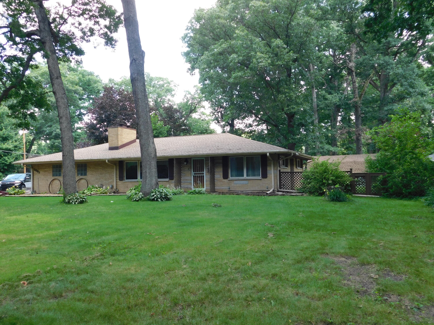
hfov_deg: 60.0
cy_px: 162
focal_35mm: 30
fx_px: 376
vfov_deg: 46.8
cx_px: 217
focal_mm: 5.3
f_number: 3.2
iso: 125
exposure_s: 1/100
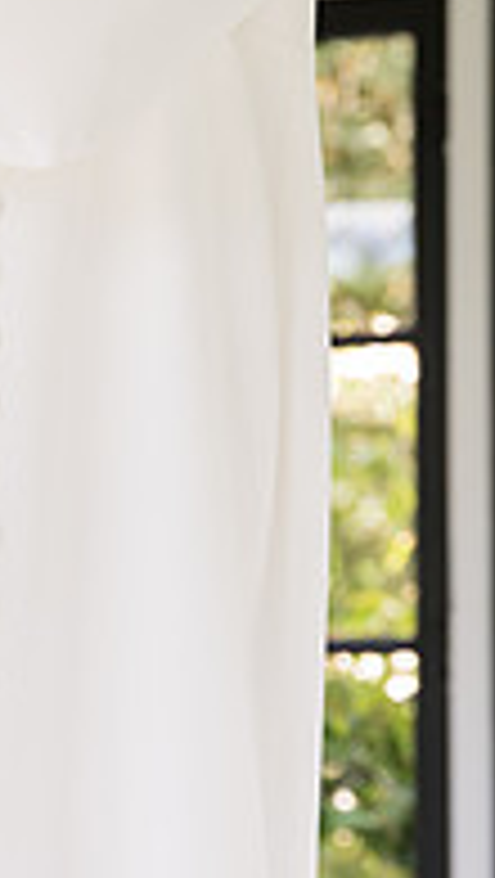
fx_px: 3097
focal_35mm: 133
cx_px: 18
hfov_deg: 9.1
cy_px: 675
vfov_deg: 16.0
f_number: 4
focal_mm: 55
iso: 500
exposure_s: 1/320
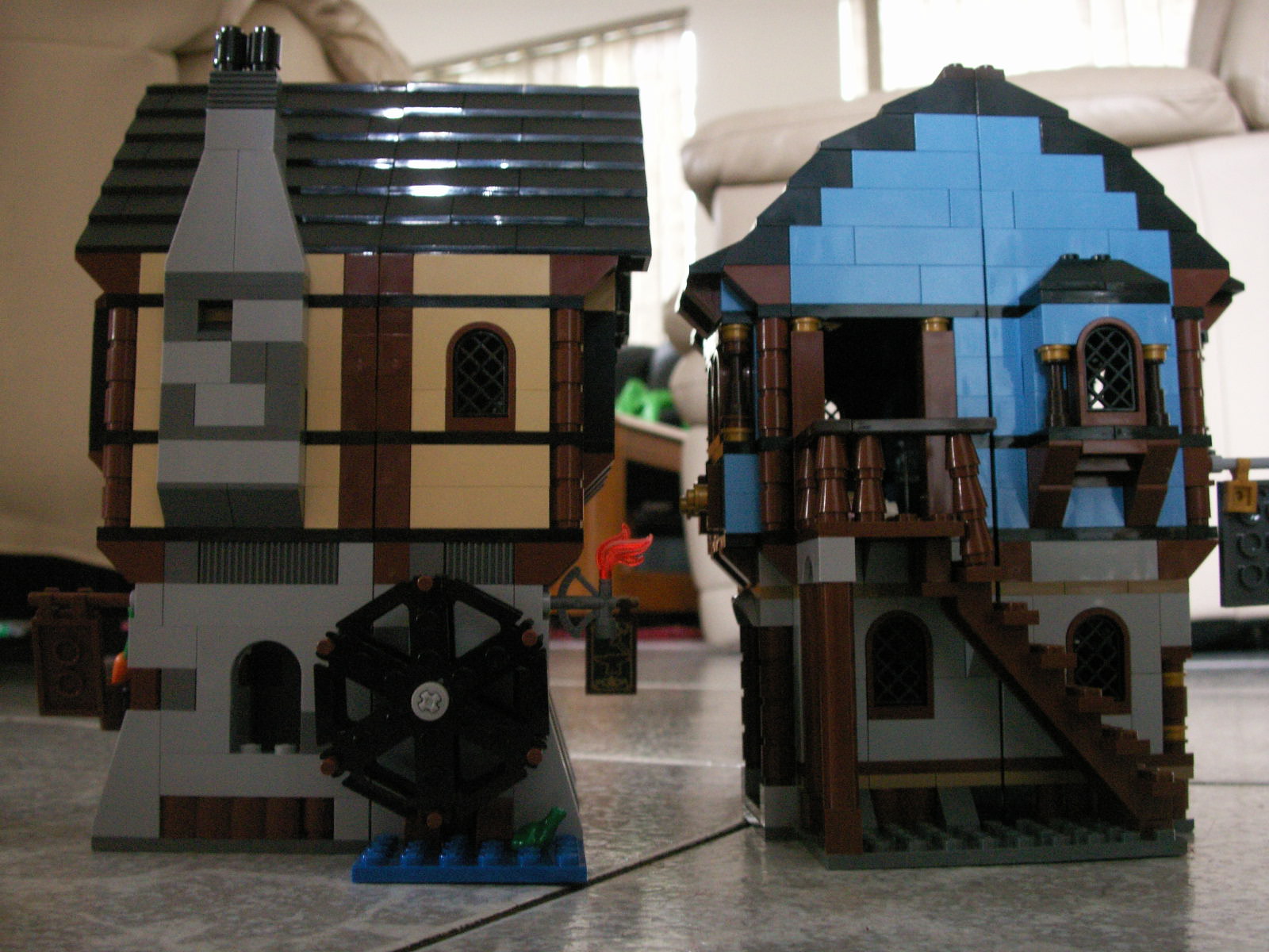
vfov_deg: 38.7
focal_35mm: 37
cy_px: 476
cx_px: 634
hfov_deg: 50.1
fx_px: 1356
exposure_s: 1
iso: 160
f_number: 3.5
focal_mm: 7.7
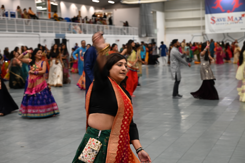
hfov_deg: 36.2
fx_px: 374
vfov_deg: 24.6
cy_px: 82
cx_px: 122
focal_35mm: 55
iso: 640
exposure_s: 1/60
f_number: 4
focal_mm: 55
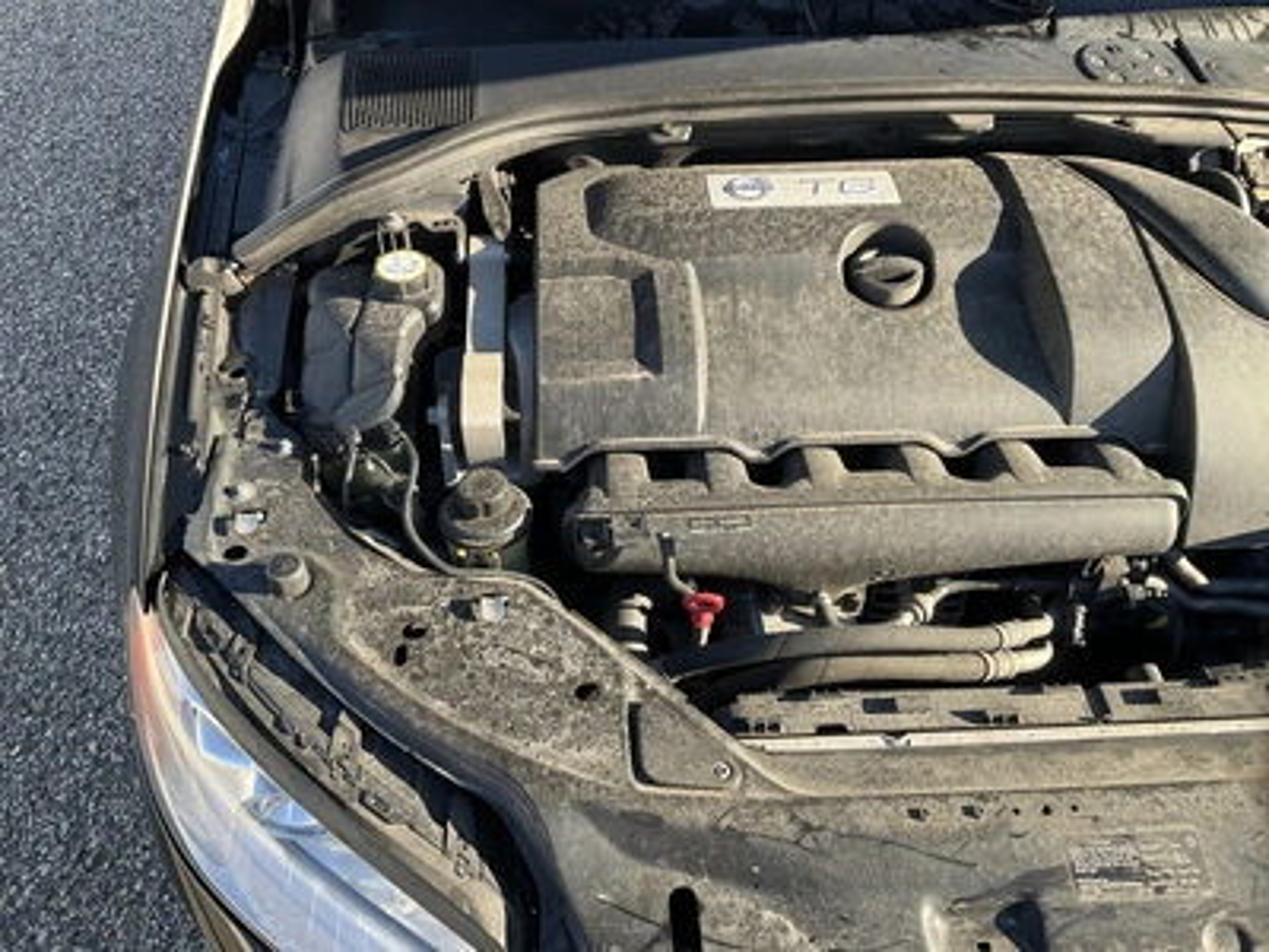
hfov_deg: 61.7
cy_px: 476
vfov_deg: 48.2
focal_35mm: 29
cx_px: 634
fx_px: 1063
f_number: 1.8
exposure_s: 1/257
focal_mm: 3
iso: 25
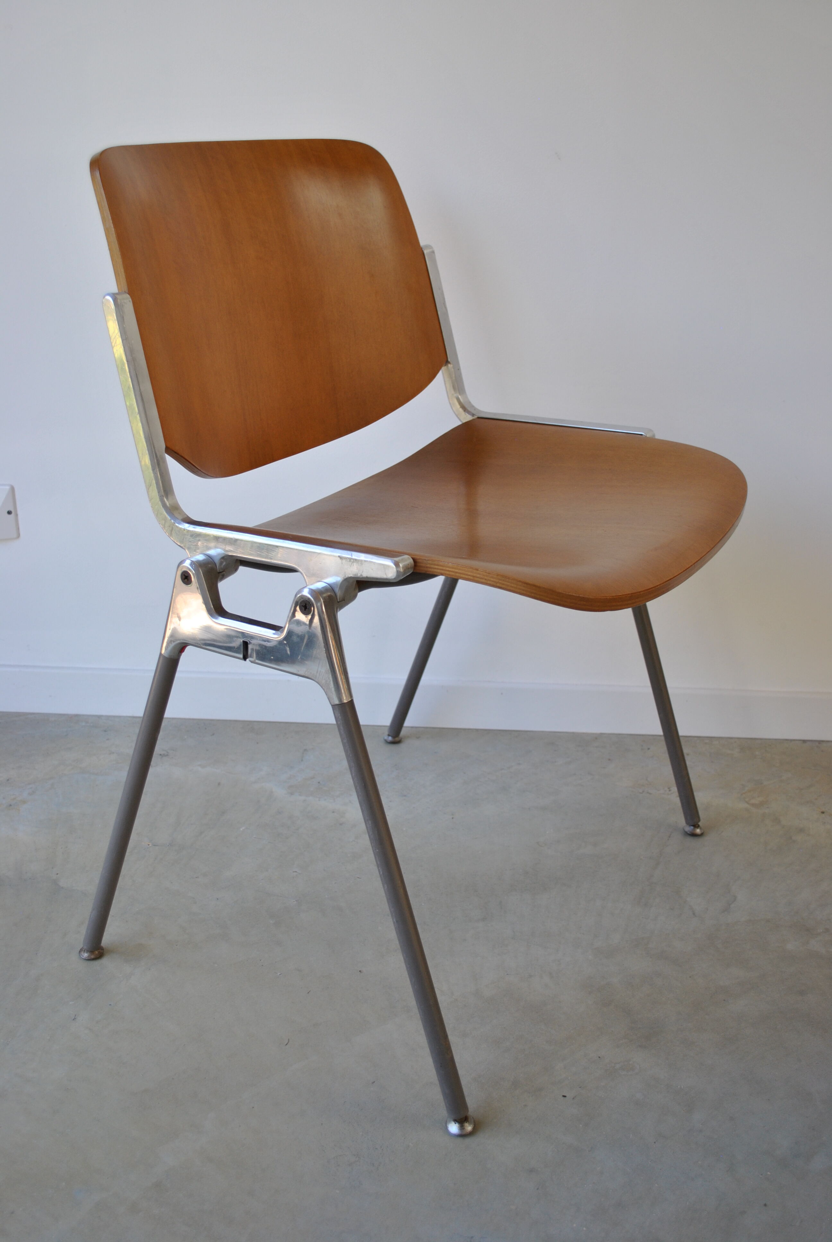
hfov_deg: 37.0
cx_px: 416
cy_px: 621
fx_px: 1244
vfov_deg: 53.1
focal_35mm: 36
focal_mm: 24
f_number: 4.5
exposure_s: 1/80
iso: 200
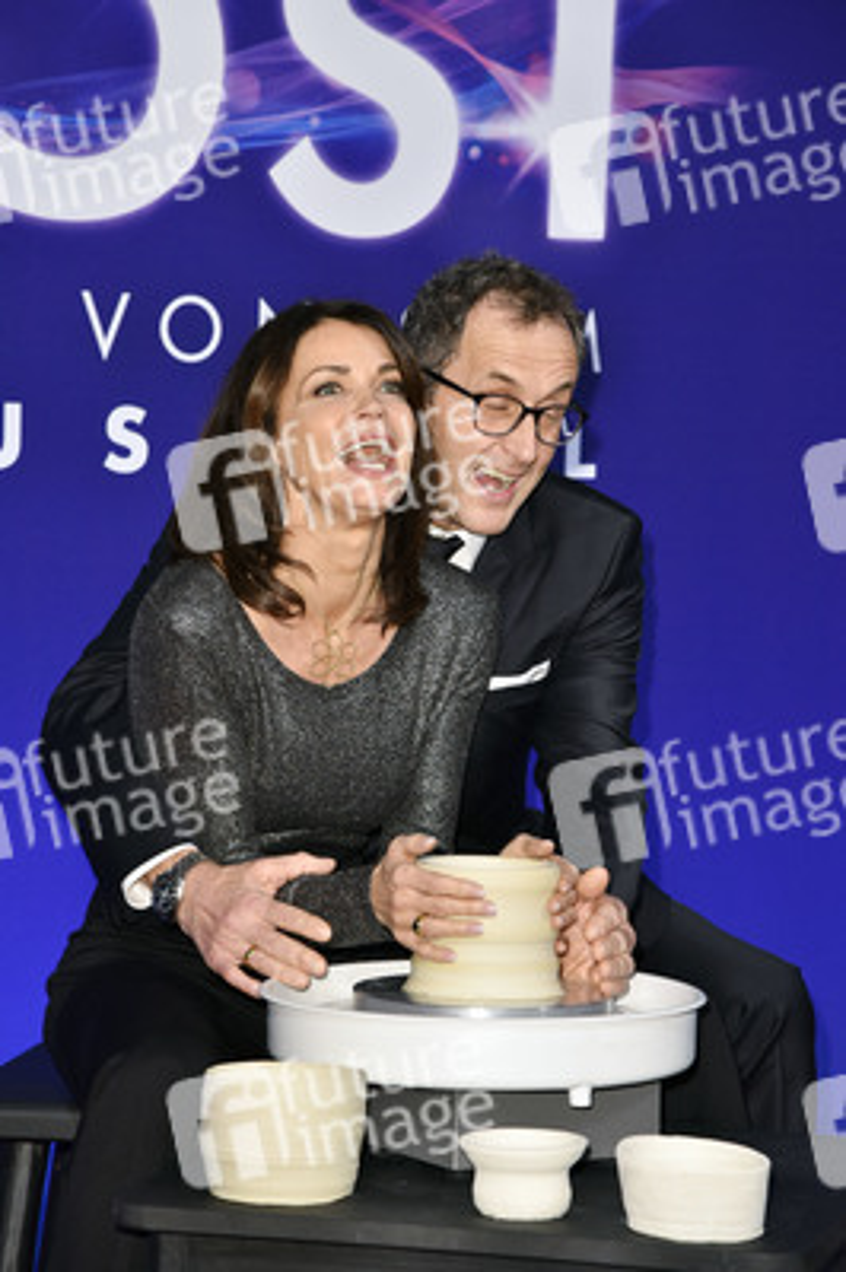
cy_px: 636
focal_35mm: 120
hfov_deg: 11.4
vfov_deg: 17.1
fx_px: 4237
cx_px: 423
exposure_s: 1/160
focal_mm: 120
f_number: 6.3
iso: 500
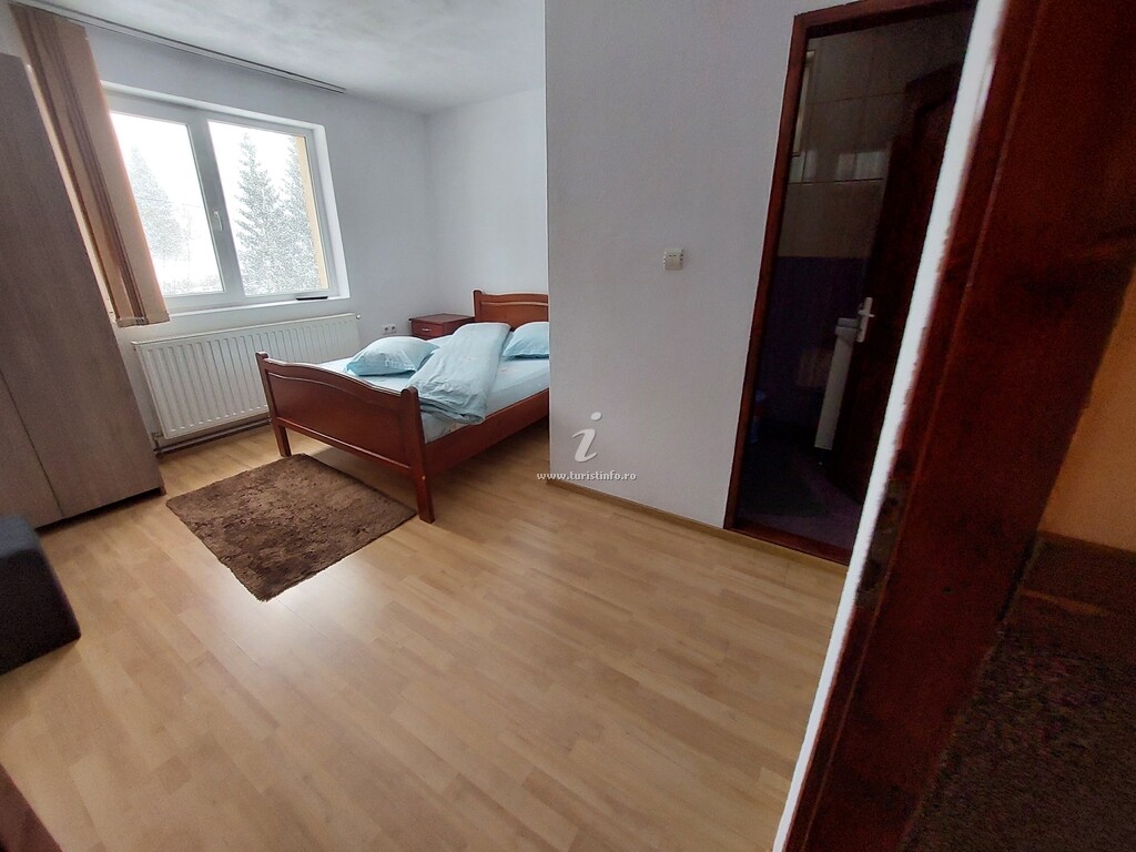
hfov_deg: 106.2
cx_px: 568
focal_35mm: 13
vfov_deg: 89.9
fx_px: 427
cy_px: 426
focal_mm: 1.74
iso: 200
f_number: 2.2
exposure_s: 1/50
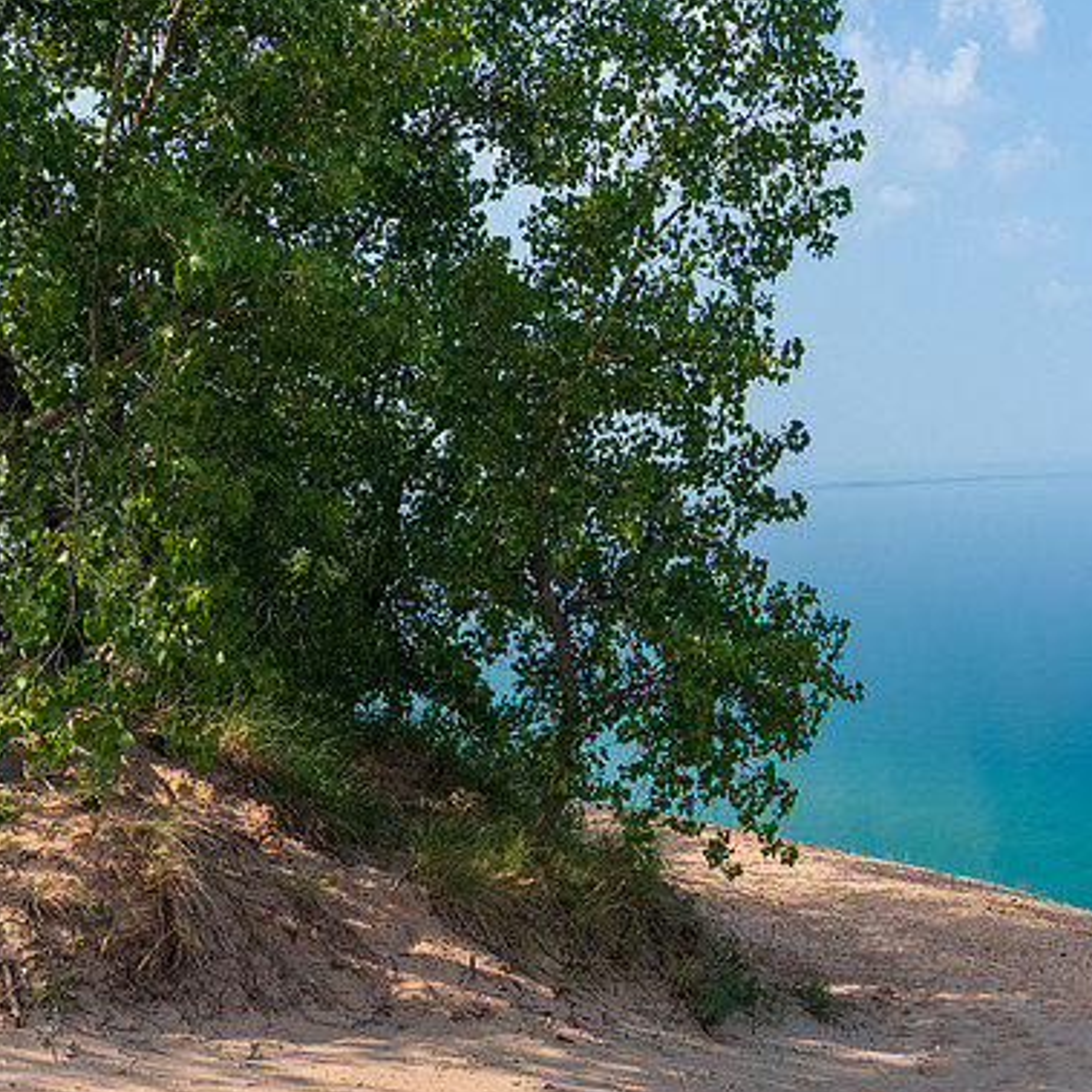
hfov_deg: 41.5
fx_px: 1392
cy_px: 543
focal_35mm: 39
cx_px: 821
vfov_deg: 42.8
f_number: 8
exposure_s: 1/1000
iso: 450
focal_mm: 20
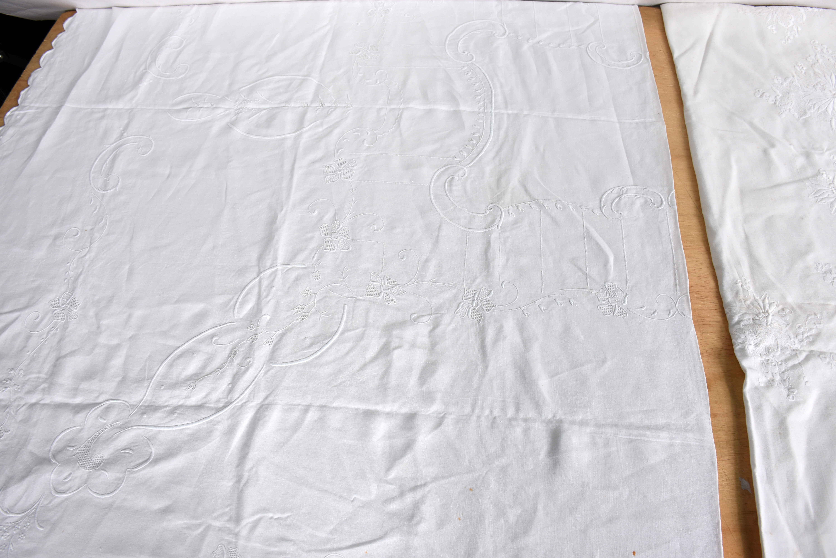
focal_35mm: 27
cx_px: 418
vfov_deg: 47.9
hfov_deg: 67.4
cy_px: 279
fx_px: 627
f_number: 6.3
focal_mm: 18
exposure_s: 1/60
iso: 200
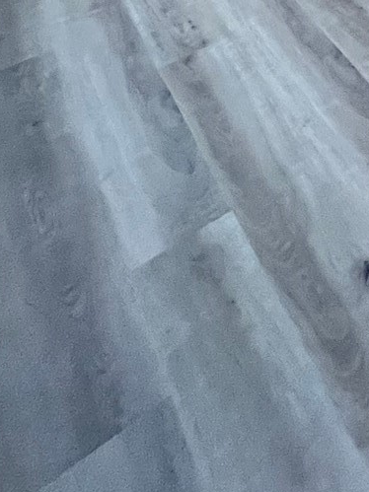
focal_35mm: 50
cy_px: -348
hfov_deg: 20.1
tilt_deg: -10.9
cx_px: 682
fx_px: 711
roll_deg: +0.8
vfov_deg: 23.7
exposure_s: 1/60
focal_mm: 1.57
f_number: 1.8
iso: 320
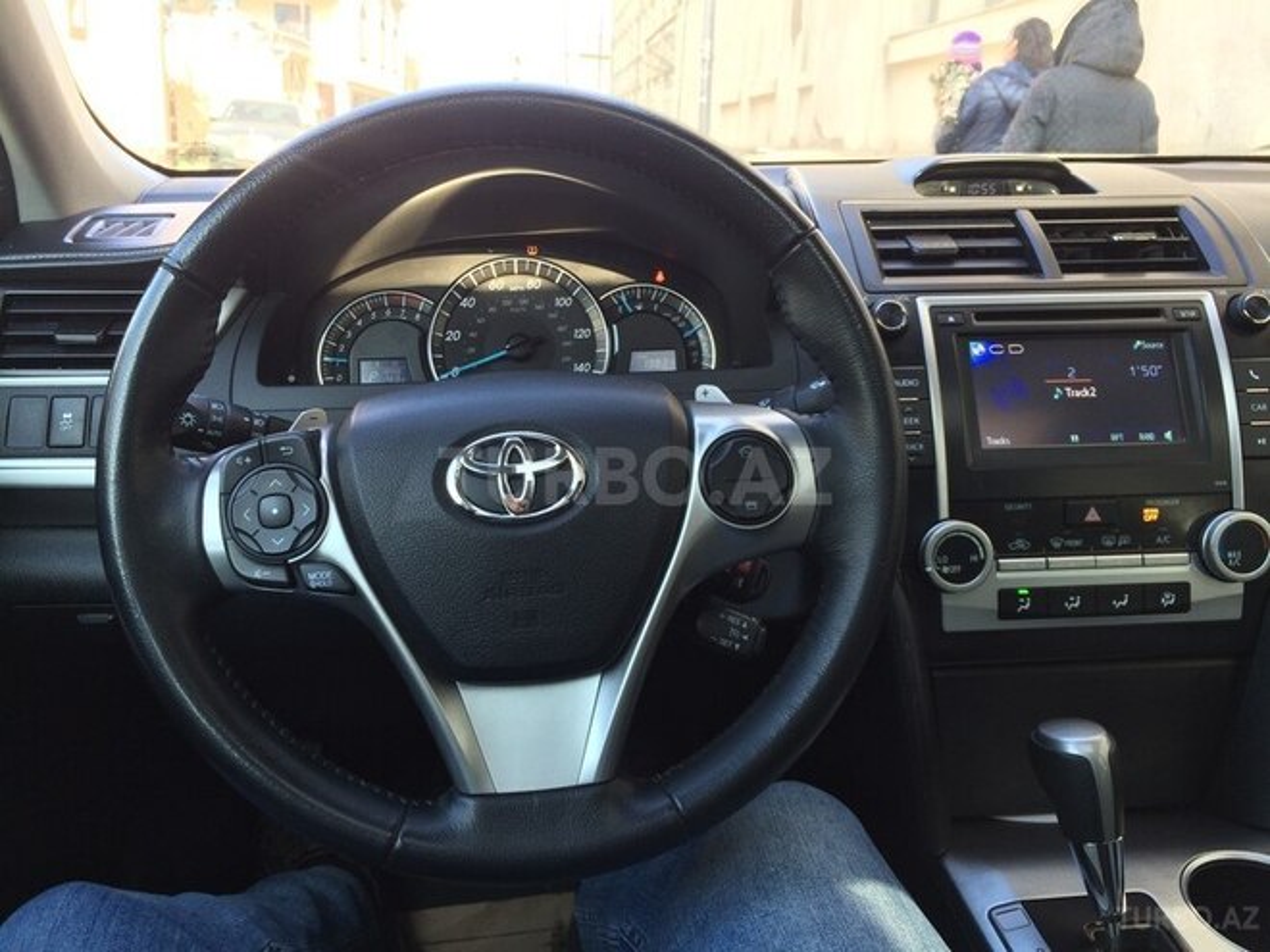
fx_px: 1064
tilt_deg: -16.4
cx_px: 635
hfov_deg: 61.7
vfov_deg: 48.2
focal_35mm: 29
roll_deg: -2.3
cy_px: 476
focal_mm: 4.15
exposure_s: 1/100
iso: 64
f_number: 2.2
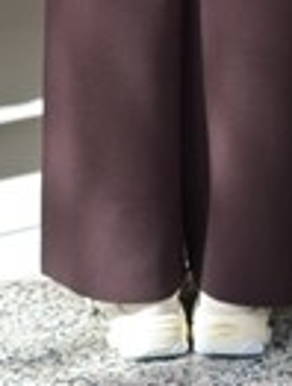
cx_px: 180
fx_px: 2127
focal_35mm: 190
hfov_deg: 7.9
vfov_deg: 9.7
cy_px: -377
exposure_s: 1/524
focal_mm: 6.86
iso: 80
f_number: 1.78
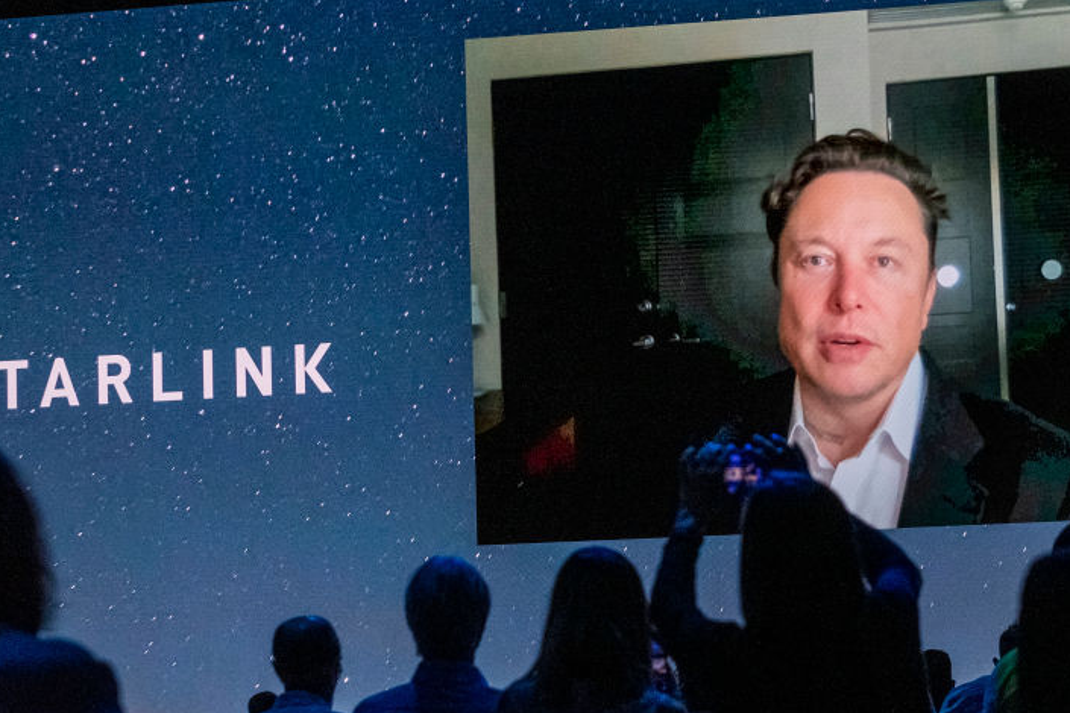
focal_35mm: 109
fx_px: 3239
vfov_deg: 12.6
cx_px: 724
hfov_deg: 18.7
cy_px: 395
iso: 4000
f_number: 4
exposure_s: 1/500
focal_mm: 50
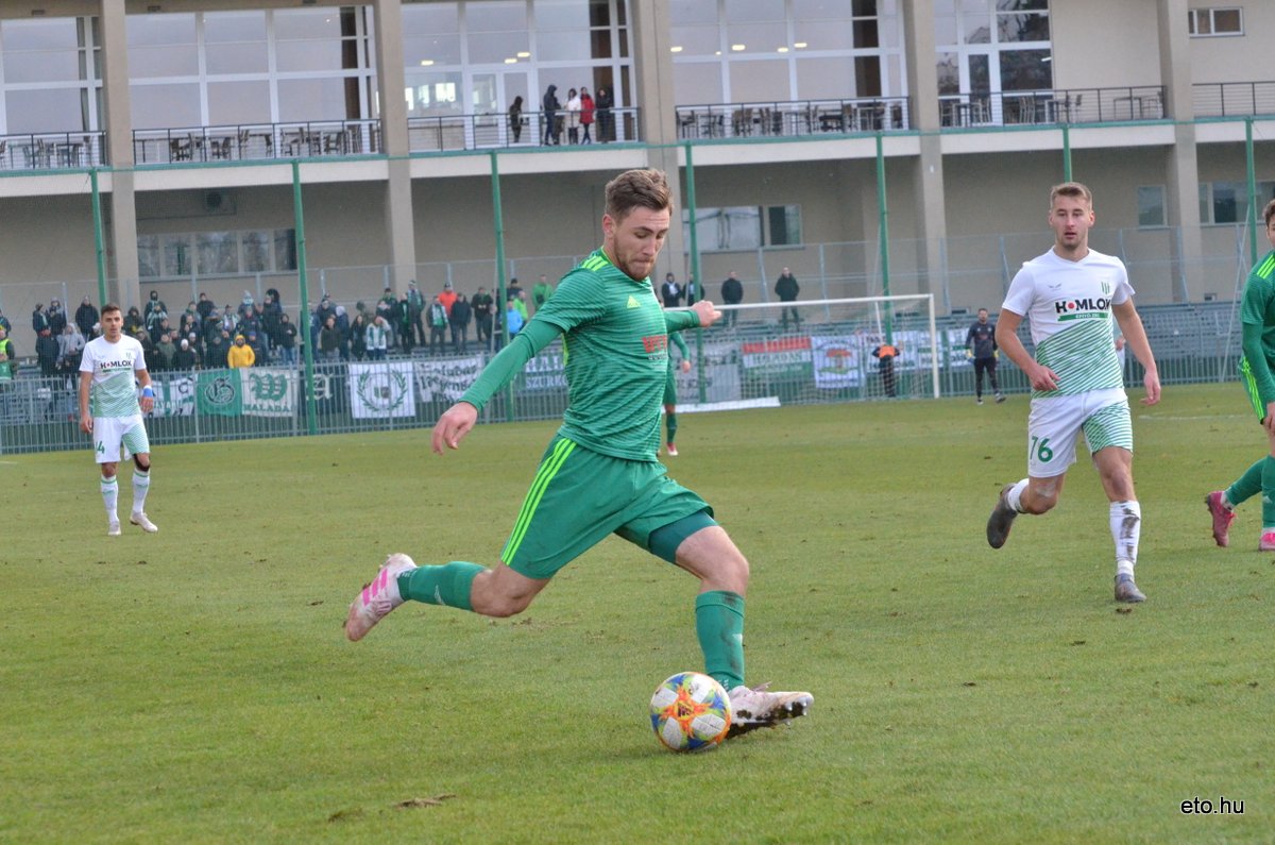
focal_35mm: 129
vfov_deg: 10.6
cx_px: 638
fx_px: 4560
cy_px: 422
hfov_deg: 15.9
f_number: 8
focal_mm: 86
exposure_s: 1/1000
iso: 3200
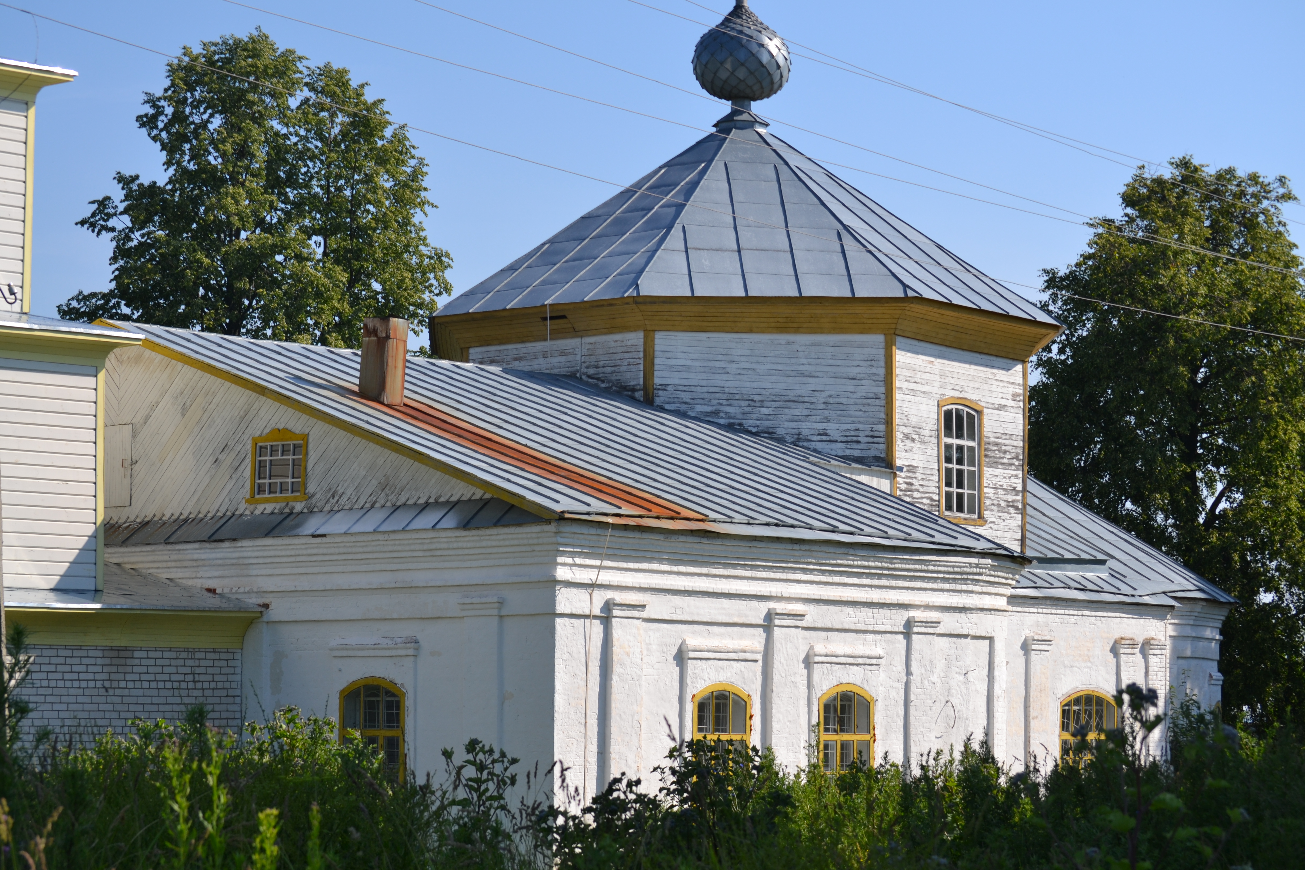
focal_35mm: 82
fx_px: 2990
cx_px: 652
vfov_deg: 16.6
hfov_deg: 24.6
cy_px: 435
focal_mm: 55
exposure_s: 1/250
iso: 100
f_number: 8
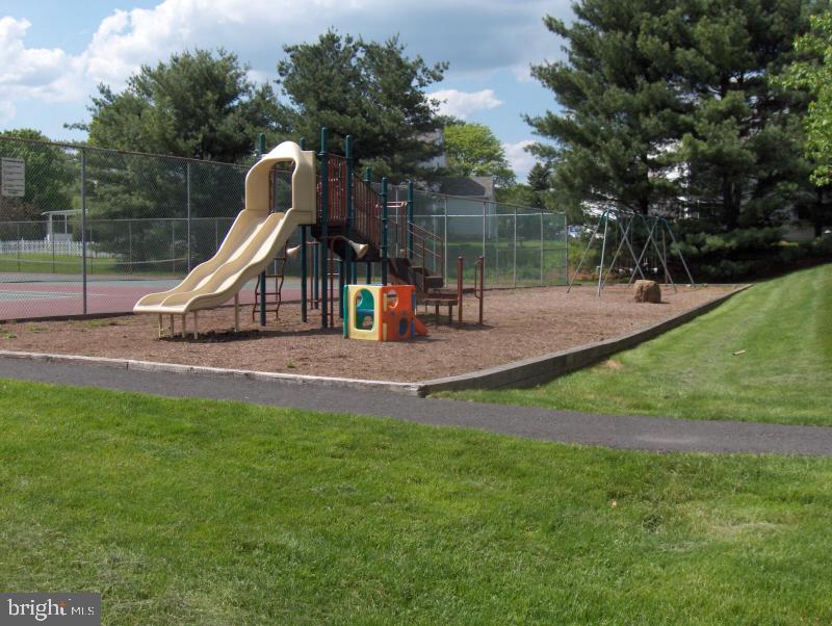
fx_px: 938
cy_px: 313
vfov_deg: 36.9
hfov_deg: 47.8
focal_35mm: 39
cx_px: 416
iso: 50
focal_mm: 8
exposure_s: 1/402
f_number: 4.8
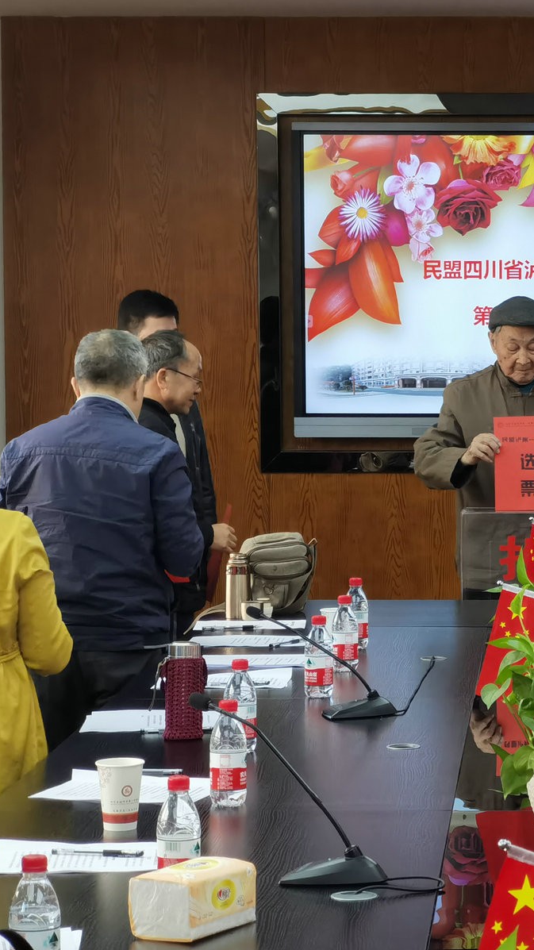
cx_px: 539
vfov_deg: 18.2
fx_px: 2971
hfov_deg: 10.2
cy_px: 475
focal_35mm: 118
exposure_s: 1/100
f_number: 2.4
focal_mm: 7.48
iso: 160
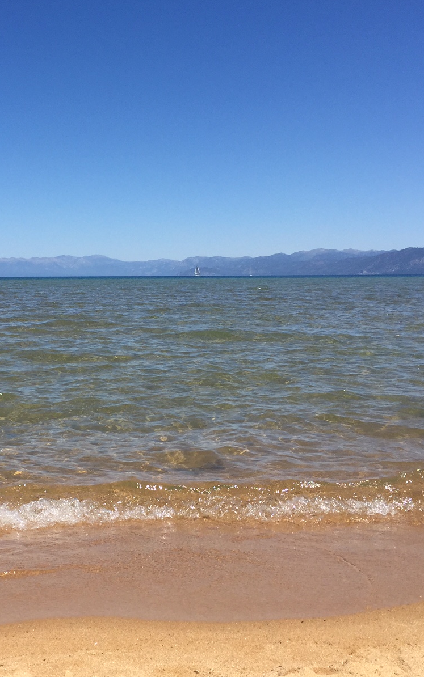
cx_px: 98
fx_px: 776
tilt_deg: -2.9
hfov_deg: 30.0
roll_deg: -0.8
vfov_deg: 47.2
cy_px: 333
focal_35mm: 42
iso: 32
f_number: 2.2
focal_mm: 4.15
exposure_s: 1/2639
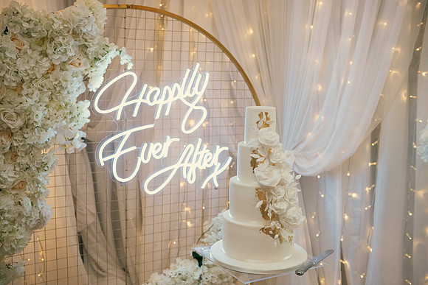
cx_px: 214
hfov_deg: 43.6
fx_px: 535
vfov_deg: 29.9
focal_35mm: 45
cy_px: 142
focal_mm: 45
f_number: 3.5
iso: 500
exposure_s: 1/160
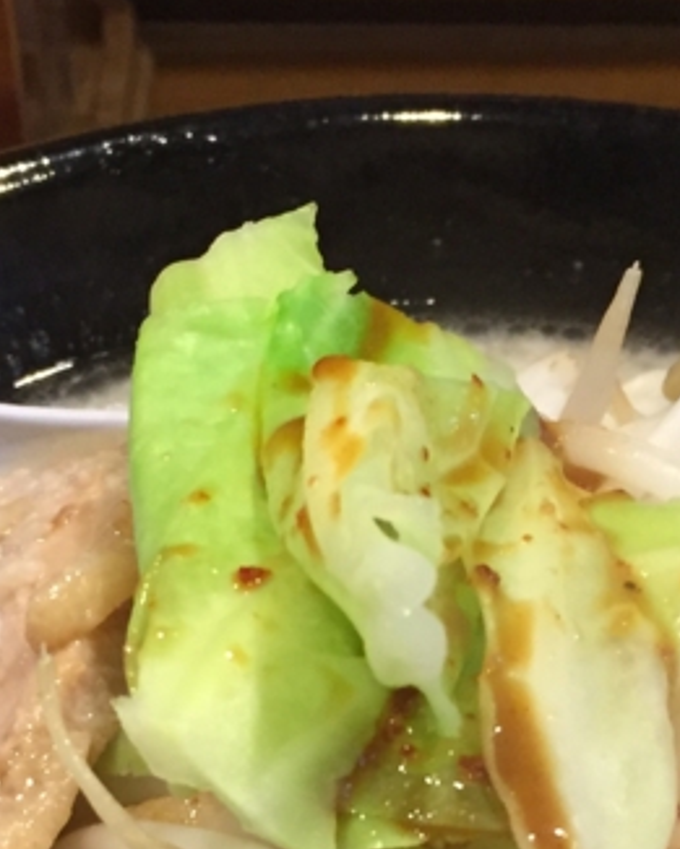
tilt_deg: -46.2
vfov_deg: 20.8
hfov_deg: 17.3
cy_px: 833
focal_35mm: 89
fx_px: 2238
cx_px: 419
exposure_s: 1/30
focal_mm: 4.15
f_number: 2.2
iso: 160
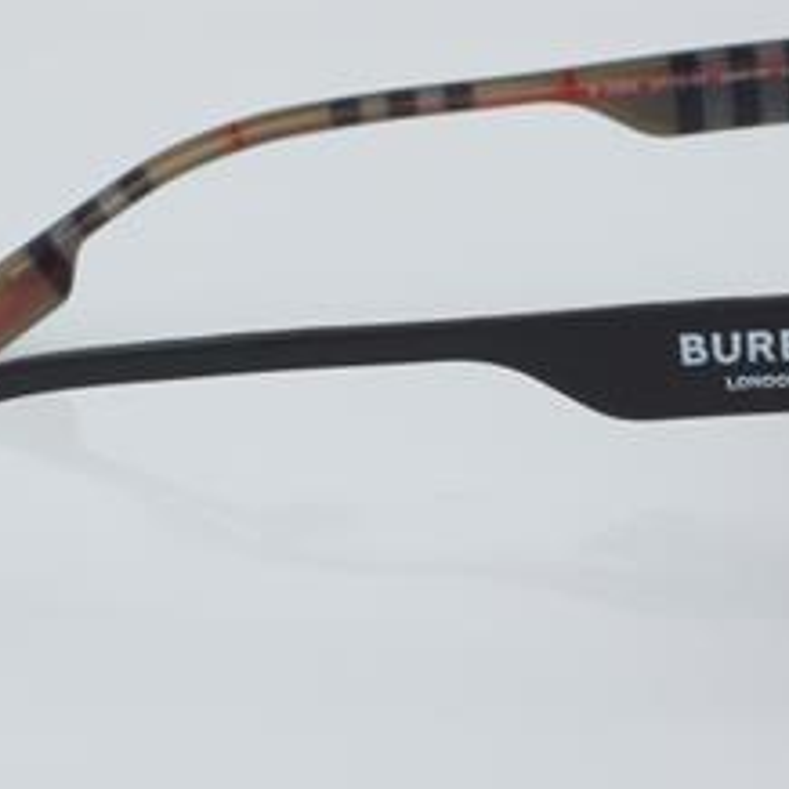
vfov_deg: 13.5
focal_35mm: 129
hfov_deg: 13.5
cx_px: 463
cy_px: 347
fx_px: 3321
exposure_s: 1/4
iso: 100
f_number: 32
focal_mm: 55
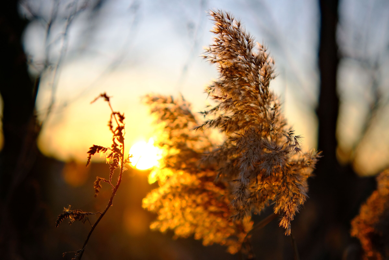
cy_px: 130
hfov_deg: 39.6
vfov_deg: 27.0
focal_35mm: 50
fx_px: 540
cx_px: 194
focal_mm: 33
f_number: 1.4
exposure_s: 1/3500
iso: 320
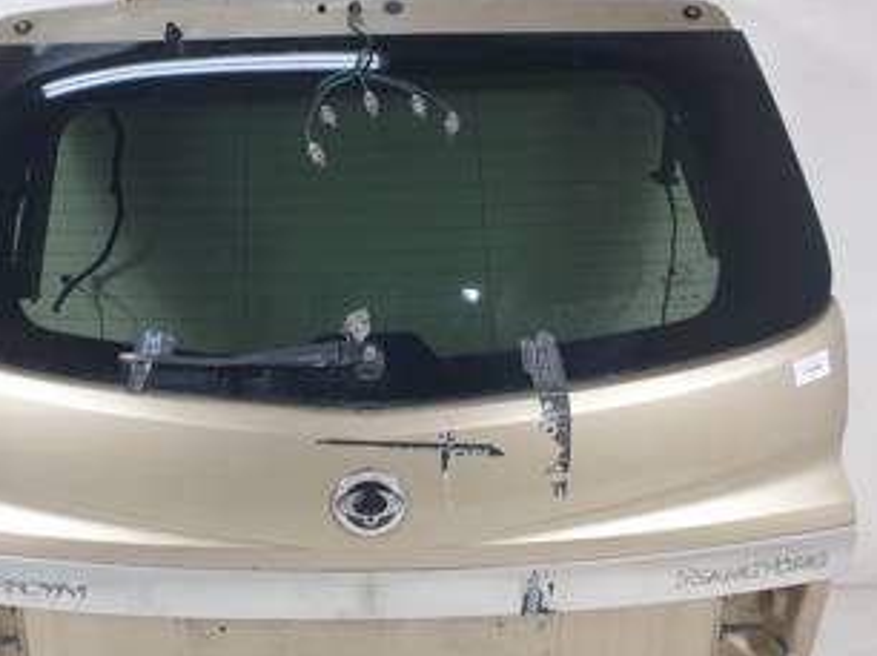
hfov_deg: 53.3
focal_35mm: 34
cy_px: 381
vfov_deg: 41.6
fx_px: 861
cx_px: 321
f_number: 2.4
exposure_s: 1/100
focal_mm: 4.3
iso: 64
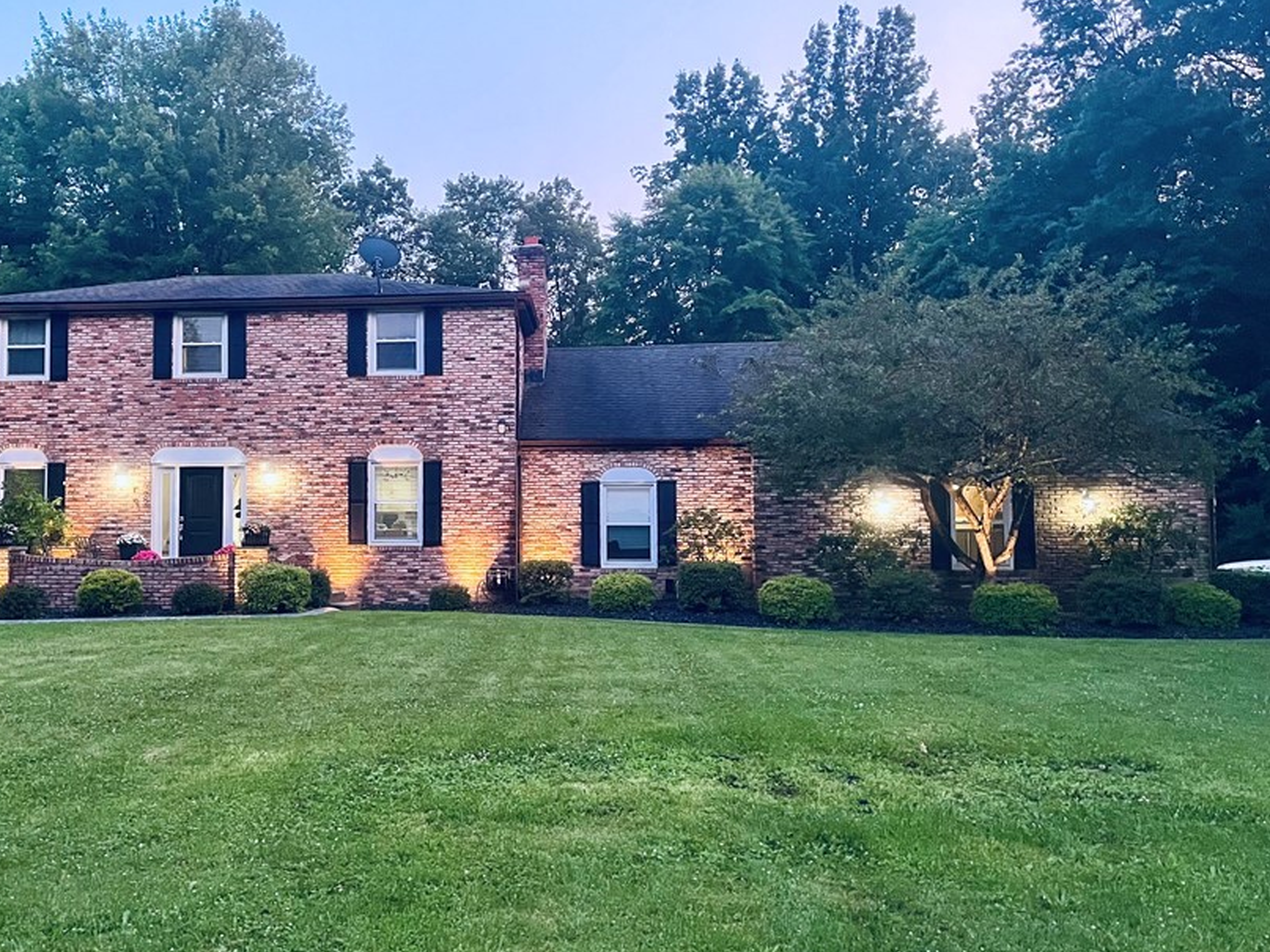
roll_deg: +0.4
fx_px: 1211
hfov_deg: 54.7
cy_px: 488
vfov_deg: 42.9
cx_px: 471
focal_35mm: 33
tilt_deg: +2.9
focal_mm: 5.1
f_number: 1.6
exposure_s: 1/36
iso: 640
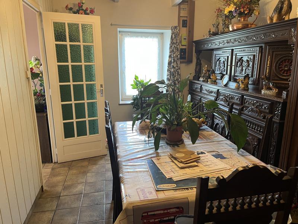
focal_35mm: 26
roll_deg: +0.0
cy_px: 112
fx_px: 224
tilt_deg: -13.5
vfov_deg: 53.1
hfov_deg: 67.3
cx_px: 149
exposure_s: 1/50
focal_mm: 5.1
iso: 160
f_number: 1.6
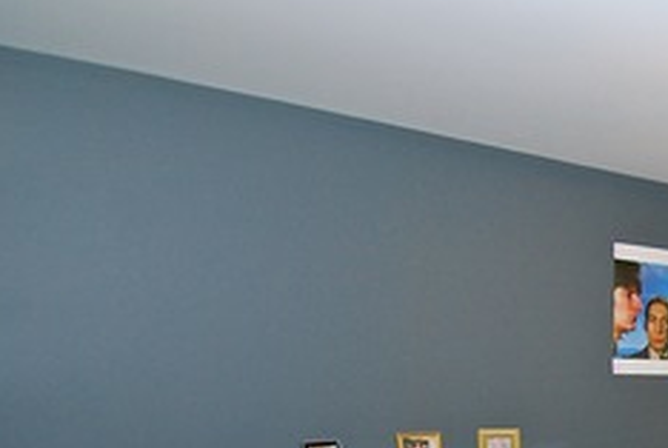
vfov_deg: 30.5
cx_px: 791
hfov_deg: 36.9
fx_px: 762
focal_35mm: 41
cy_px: 445
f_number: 4
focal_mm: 10
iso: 320
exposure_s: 1/60
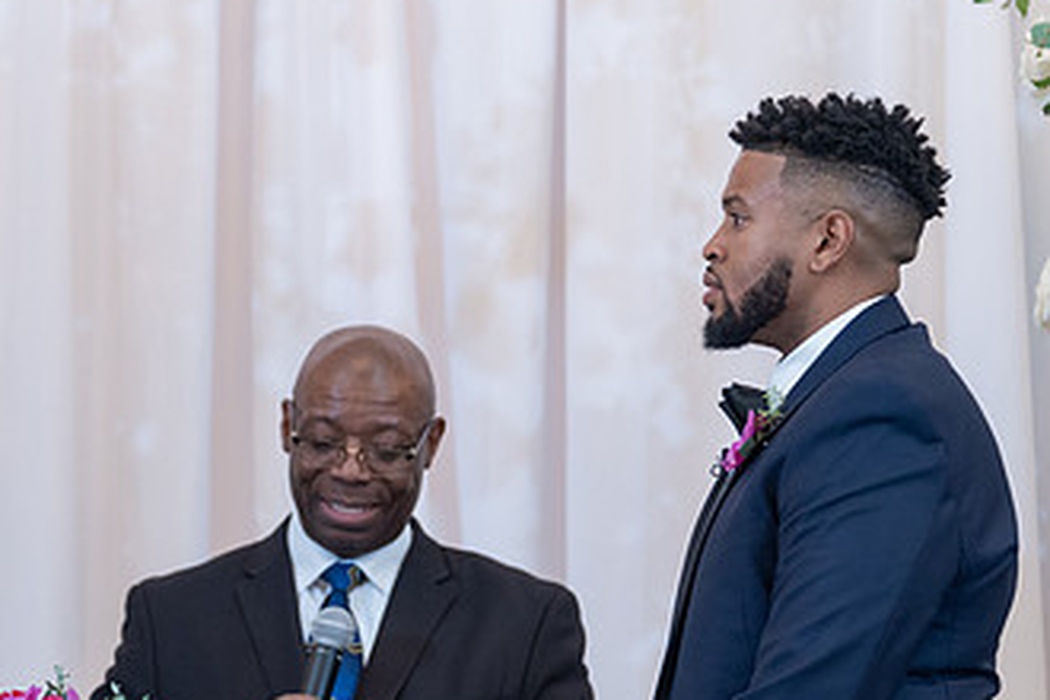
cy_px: 569
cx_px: 265
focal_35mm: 297
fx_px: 8662
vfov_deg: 4.6
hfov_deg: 6.9
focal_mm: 162
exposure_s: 1/100
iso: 2000
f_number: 4
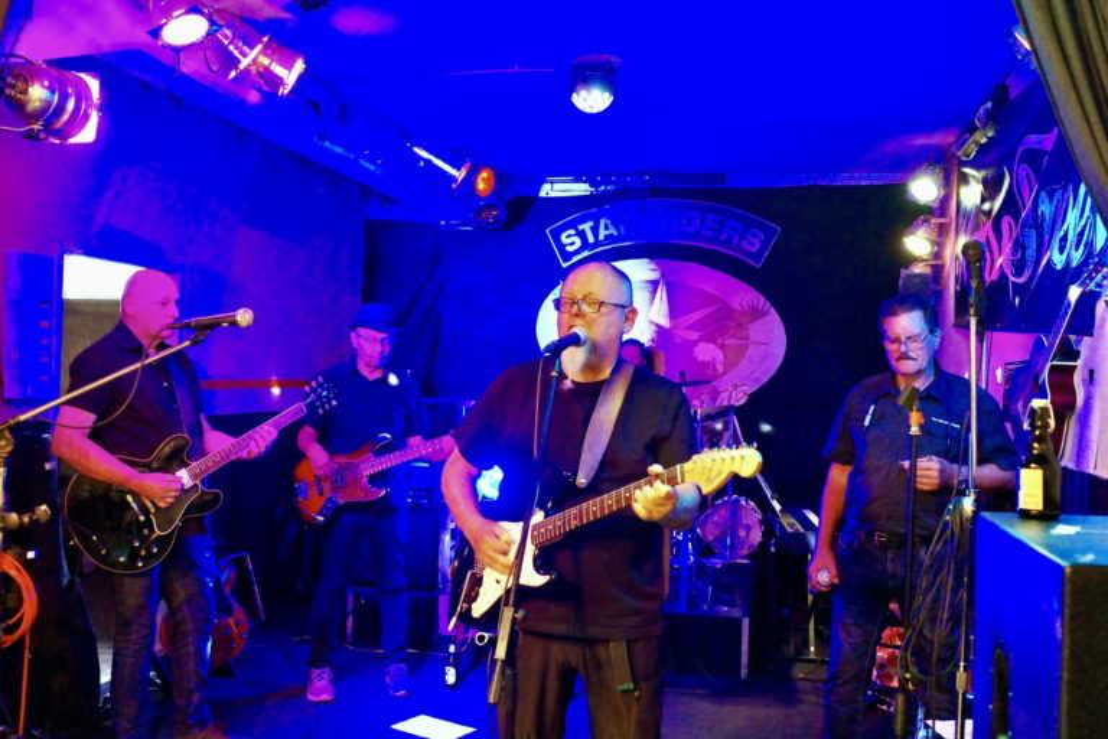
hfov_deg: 54.4
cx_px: 554
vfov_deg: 37.9
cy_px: 370
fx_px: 1077
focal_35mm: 35
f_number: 2.8
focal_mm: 18.3
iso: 6400
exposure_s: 1/30
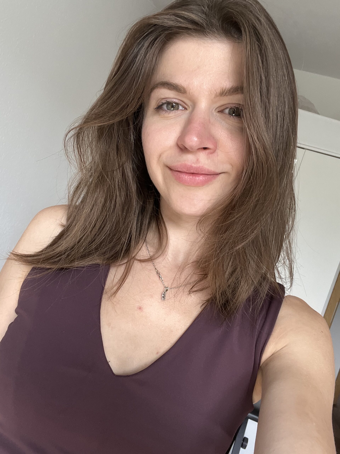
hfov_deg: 46.8
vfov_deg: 60.0
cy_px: 227
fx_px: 393
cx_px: 170
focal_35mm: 30
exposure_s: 1/113
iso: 100
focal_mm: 2.71
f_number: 2.2
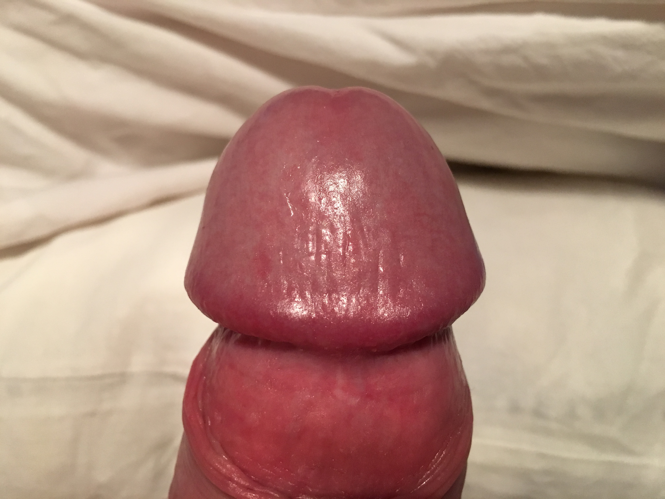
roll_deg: -2.4
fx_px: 557
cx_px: 332
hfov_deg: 61.7
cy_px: 250
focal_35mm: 29
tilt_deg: -9.5
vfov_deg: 48.2
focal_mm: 4.15
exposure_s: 1/25
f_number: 2.2
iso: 200
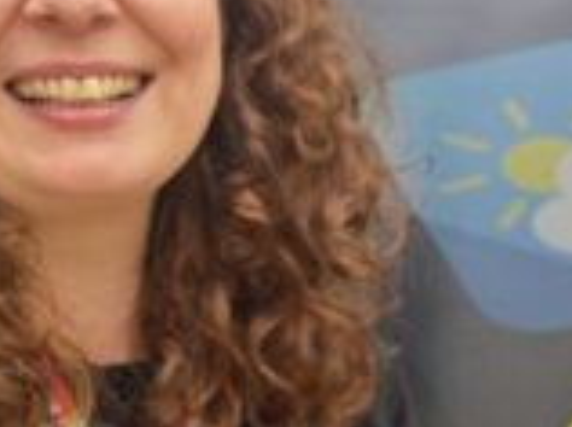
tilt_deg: -3.9
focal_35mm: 106
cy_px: 394
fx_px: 1749
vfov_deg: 13.8
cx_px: 641
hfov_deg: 17.9
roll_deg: +0.0
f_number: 1.78
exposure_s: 1/289
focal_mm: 6.76
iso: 80
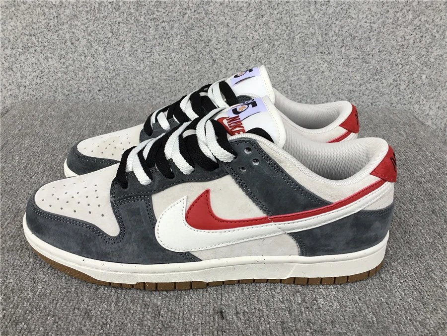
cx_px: 224
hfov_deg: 58.4
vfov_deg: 45.4
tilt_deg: -26.7
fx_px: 400
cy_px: 168
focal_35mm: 31
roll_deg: -1.8
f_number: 2.4
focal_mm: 3.3
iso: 32
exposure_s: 1/100
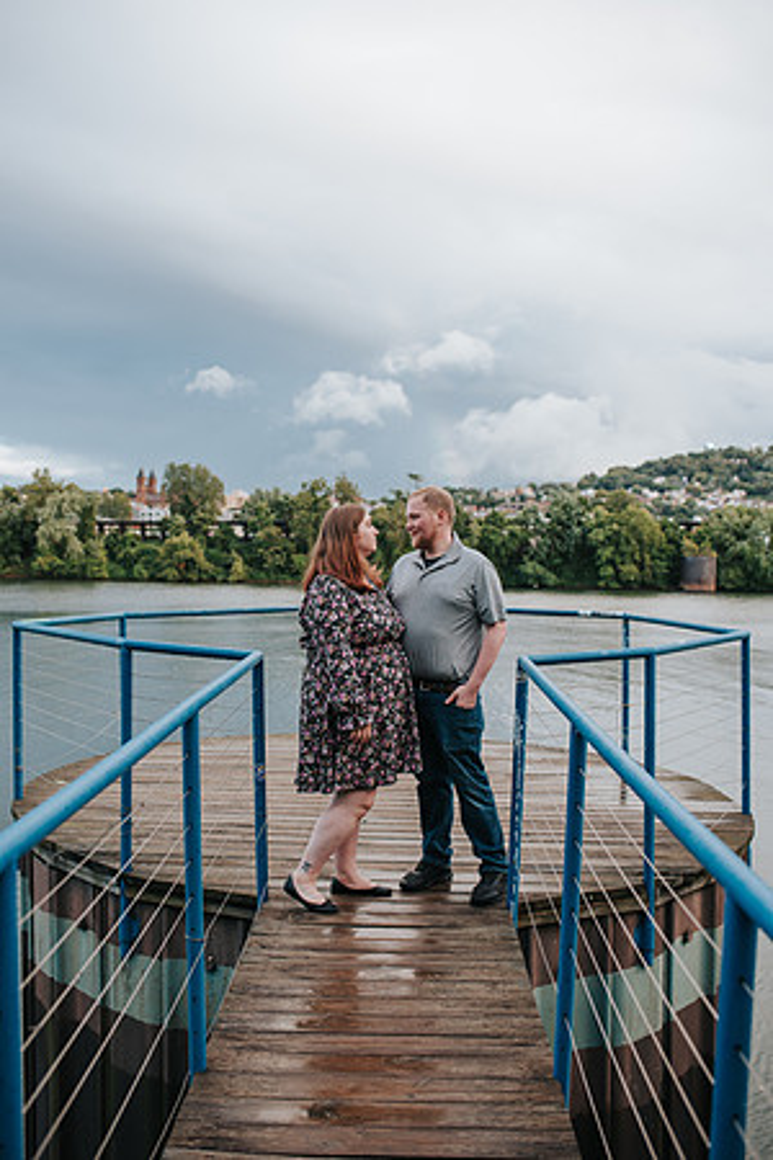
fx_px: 1127
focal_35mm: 35
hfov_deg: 37.9
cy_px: 580
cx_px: 386
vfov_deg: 54.4
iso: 140
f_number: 3.2
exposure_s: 1/400
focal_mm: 35
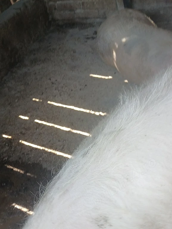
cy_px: 194
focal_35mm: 45
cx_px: 144
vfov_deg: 39.8
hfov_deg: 31.2
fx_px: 298
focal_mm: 3.98
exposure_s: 1/50.3
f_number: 1.8
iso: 64
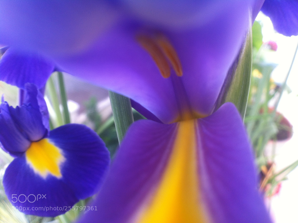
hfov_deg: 52.7
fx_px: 301
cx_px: 149
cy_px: 112
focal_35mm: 35
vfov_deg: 40.6
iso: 80
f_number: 2.8
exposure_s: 1/15
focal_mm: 3.85
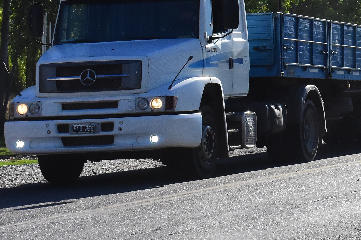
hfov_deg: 11.0
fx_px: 1825
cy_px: 1
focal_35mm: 182
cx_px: 505
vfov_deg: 7.5
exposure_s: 1/4000
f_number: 9
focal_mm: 40
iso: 1250
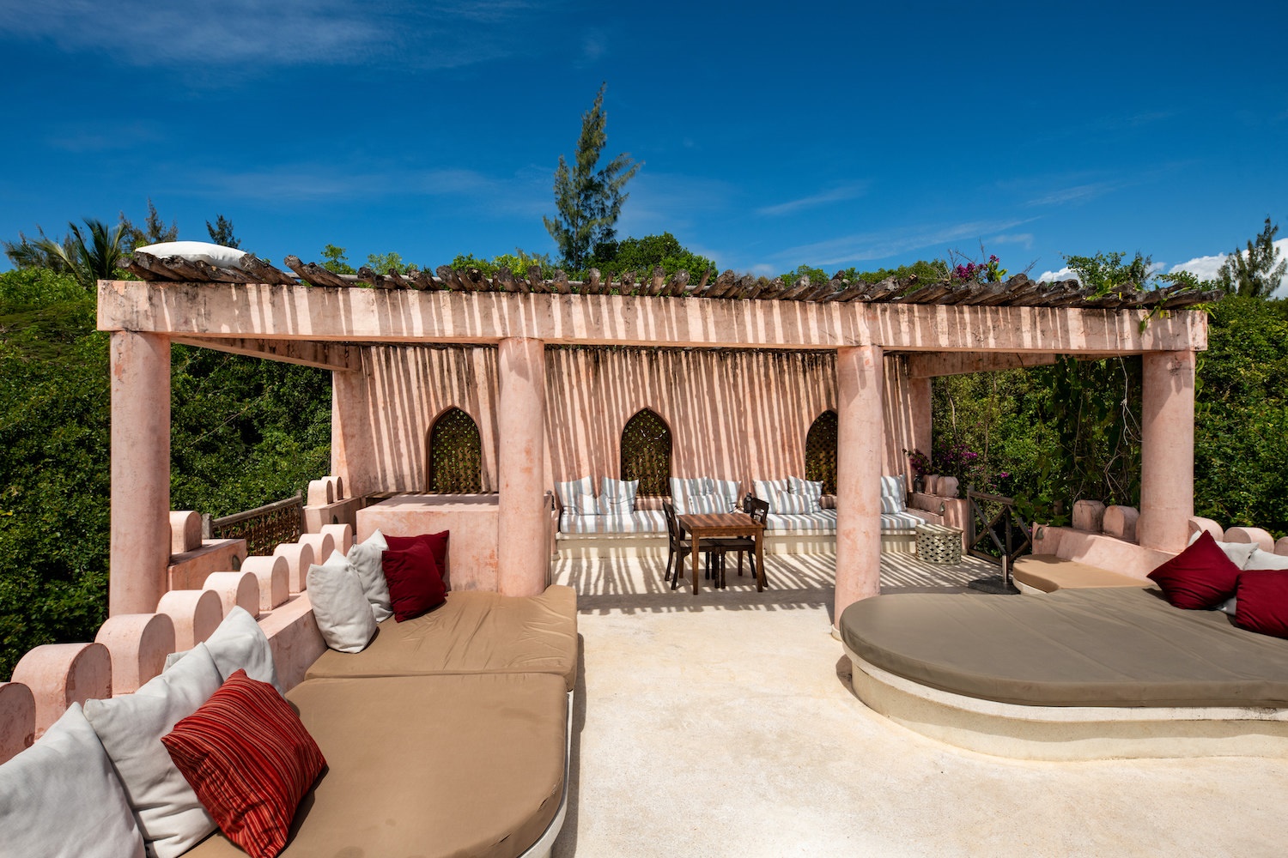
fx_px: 644
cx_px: 644
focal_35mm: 18
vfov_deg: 67.4
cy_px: 429
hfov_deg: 90.0
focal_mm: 18
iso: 200
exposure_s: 1/640
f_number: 11
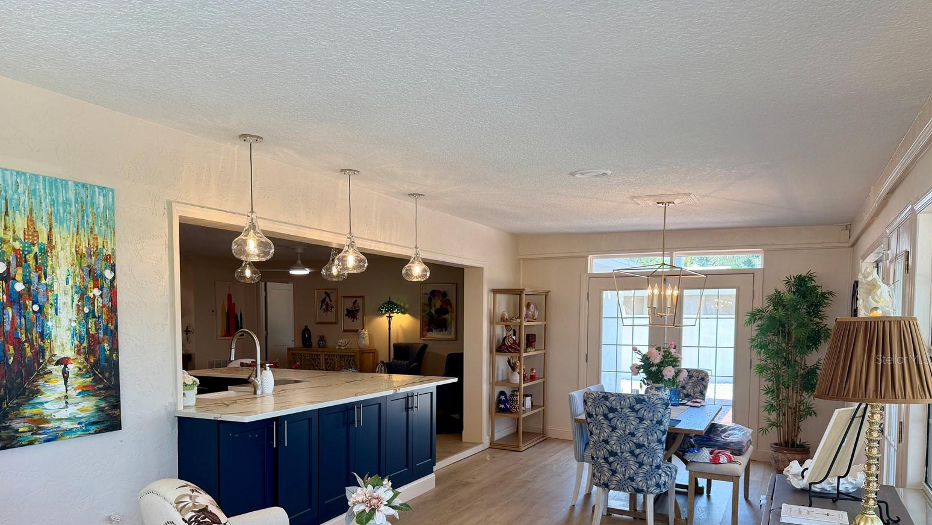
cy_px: 359
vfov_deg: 42.2
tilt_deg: -3.8
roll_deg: +1.1
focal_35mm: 27
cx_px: 451
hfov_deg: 69.8
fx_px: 667
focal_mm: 6.76
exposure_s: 1/174
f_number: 1.78
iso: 80
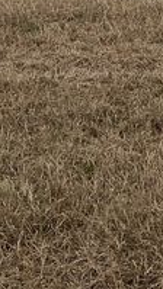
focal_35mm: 146
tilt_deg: +0.6
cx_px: 202
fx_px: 1121
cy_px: -254
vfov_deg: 13.1
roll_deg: +1.5
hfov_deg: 8.2
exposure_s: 1/1645
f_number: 1.5
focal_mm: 5.7
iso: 50
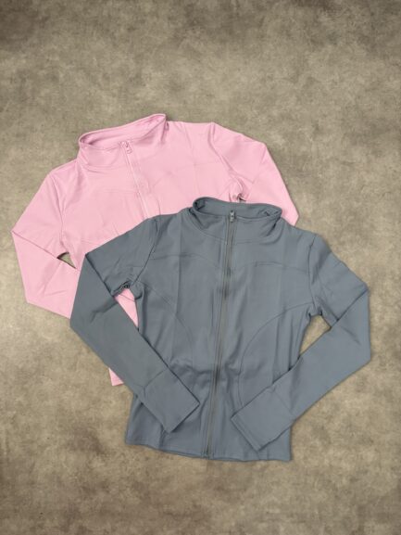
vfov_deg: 67.3
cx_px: 200
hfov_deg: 53.1
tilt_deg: -88.1
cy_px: 268
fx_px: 401
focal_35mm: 26
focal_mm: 5.96
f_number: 1.6
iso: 200
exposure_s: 1/60
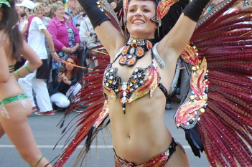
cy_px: 42
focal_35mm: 89
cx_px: 268
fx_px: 622
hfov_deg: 21.8
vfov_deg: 15.2
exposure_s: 1/100
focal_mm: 26
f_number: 5
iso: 400
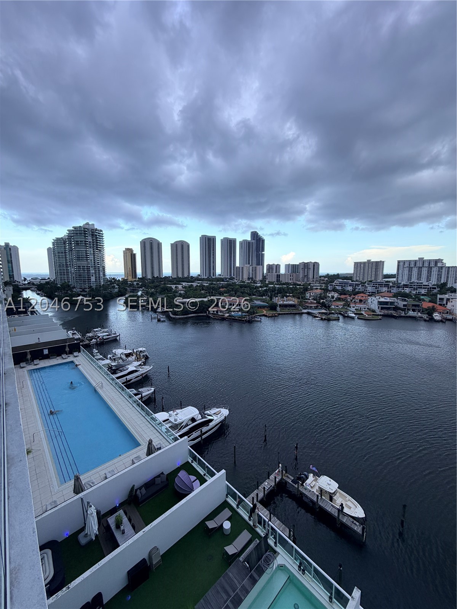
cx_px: 228
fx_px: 246
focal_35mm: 14
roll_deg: -0.1
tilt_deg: -7.6
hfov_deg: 85.7
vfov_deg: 102.1
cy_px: 304
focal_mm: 2.22
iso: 40
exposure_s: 1/242
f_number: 2.2
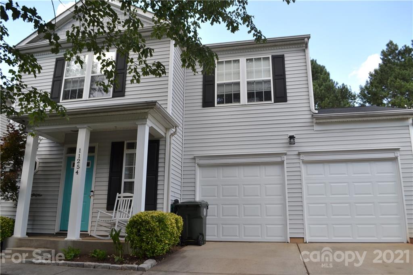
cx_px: 206
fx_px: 310
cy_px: 138
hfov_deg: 67.4
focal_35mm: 27
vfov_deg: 47.9
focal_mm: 18
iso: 100
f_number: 5.6
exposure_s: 1/125
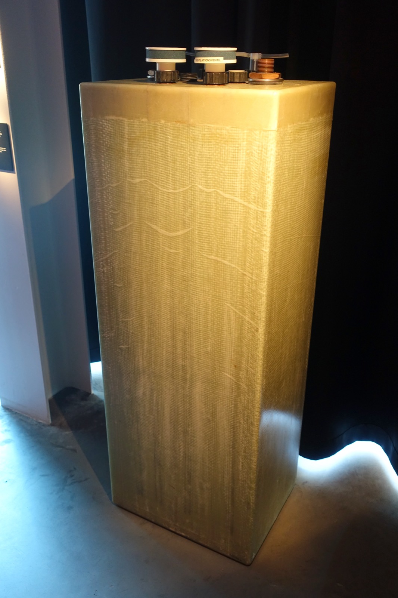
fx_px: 531
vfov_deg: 58.7
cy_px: 299
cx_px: 199
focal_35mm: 32
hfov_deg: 41.1
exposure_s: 1/40
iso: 500
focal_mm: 11.56
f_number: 2.5
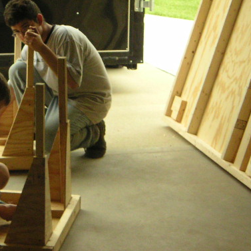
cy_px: 117
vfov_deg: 14.5
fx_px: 984
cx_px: 40
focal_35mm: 120
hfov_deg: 14.4
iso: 400
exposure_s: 1/125
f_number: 3.4
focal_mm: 10.4
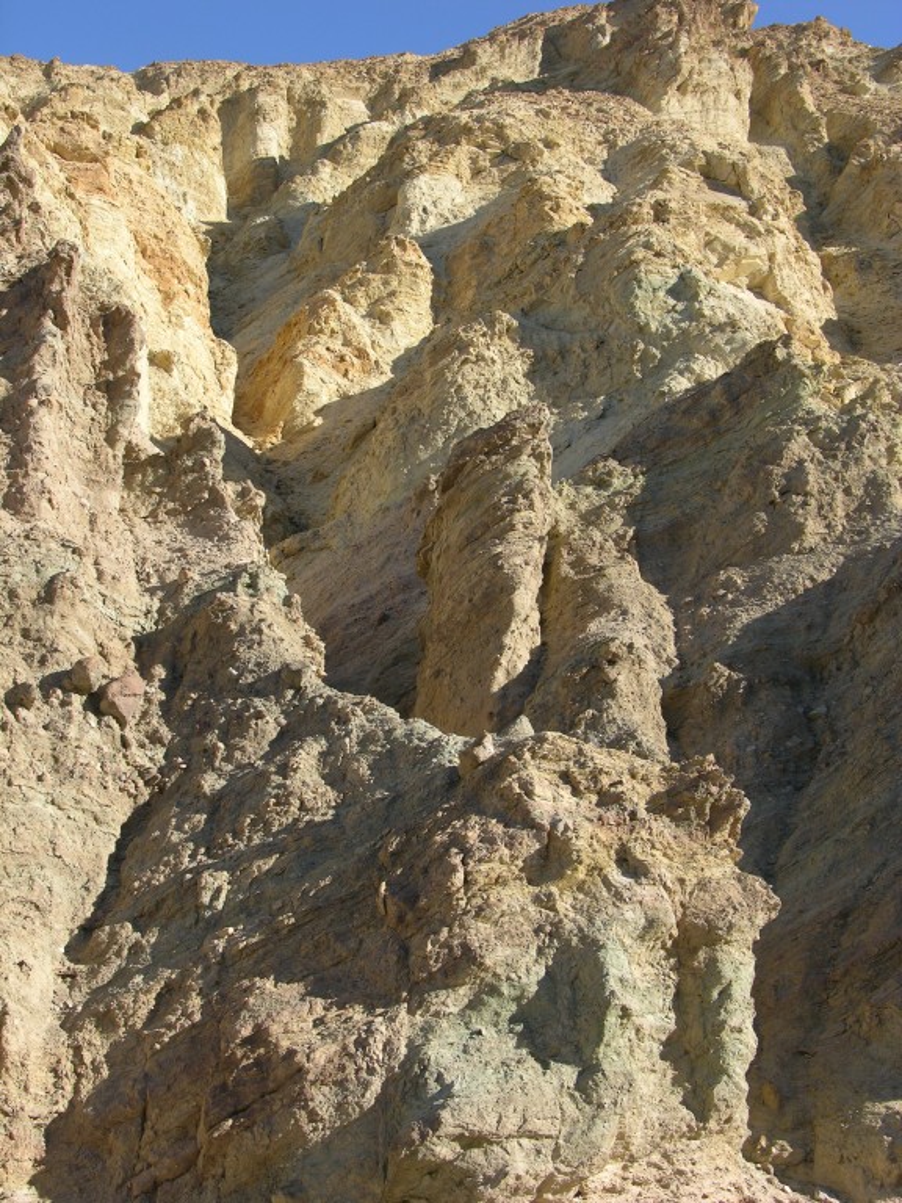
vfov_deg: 38.2
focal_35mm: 50
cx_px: 451
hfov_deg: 29.1
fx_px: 1737
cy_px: 602
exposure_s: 1/184
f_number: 5.4
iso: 50
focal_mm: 12.7
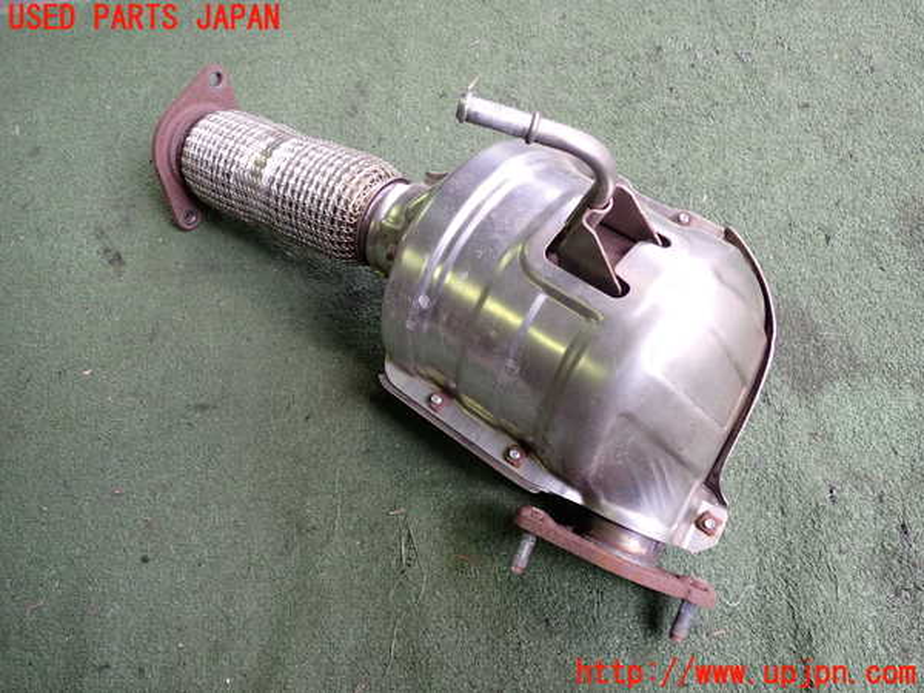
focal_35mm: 30
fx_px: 801
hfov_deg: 60.0
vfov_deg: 46.8
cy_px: 346
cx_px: 462
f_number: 2.3
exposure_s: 1/60
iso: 200
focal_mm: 5.4
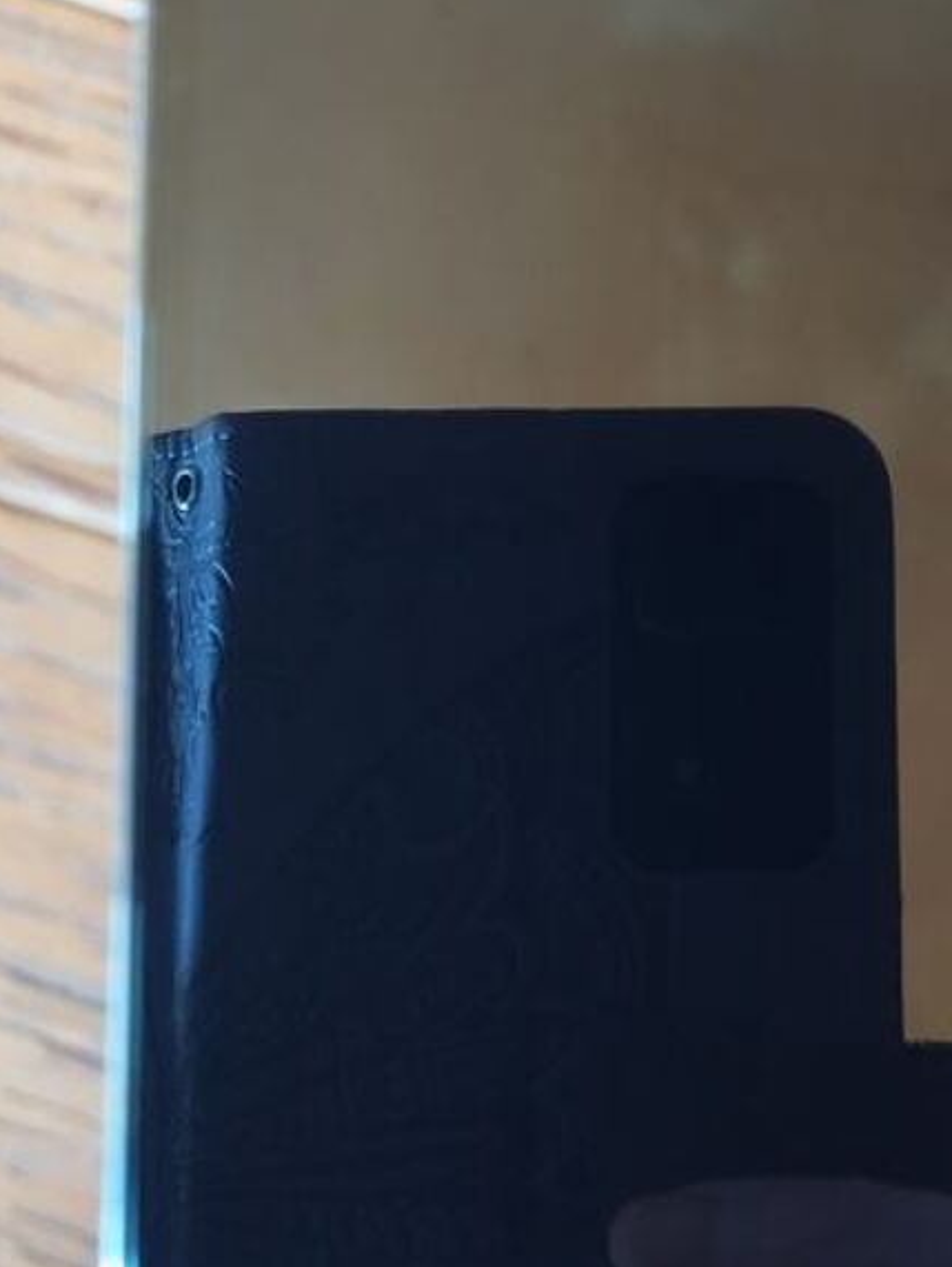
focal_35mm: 56
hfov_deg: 25.6
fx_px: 2051
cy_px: 321
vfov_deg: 33.7
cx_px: 783
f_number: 1.89
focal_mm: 5.89
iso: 690
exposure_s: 1/25
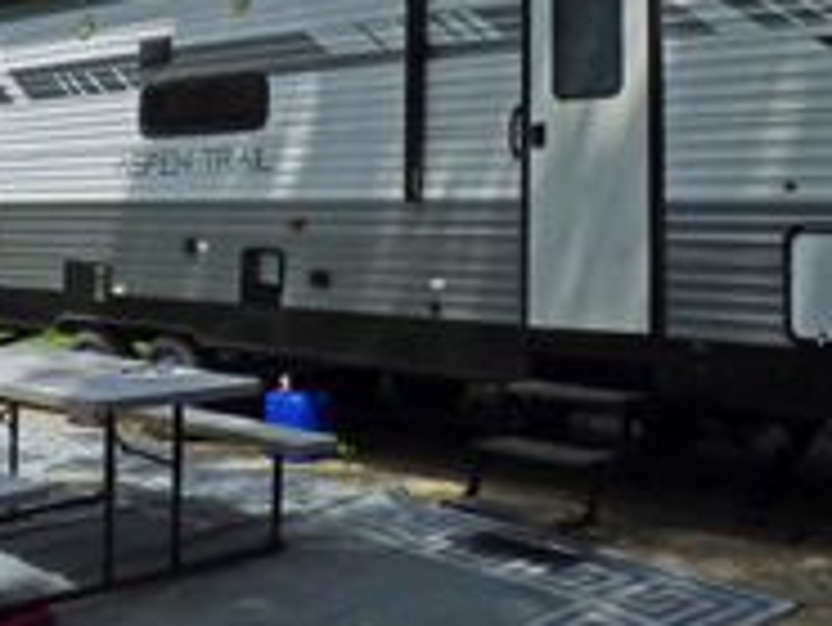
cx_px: 454
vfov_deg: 26.3
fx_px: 1299
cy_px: 74
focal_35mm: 54
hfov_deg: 35.5
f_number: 3.5
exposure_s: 1/1600
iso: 100
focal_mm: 3.58
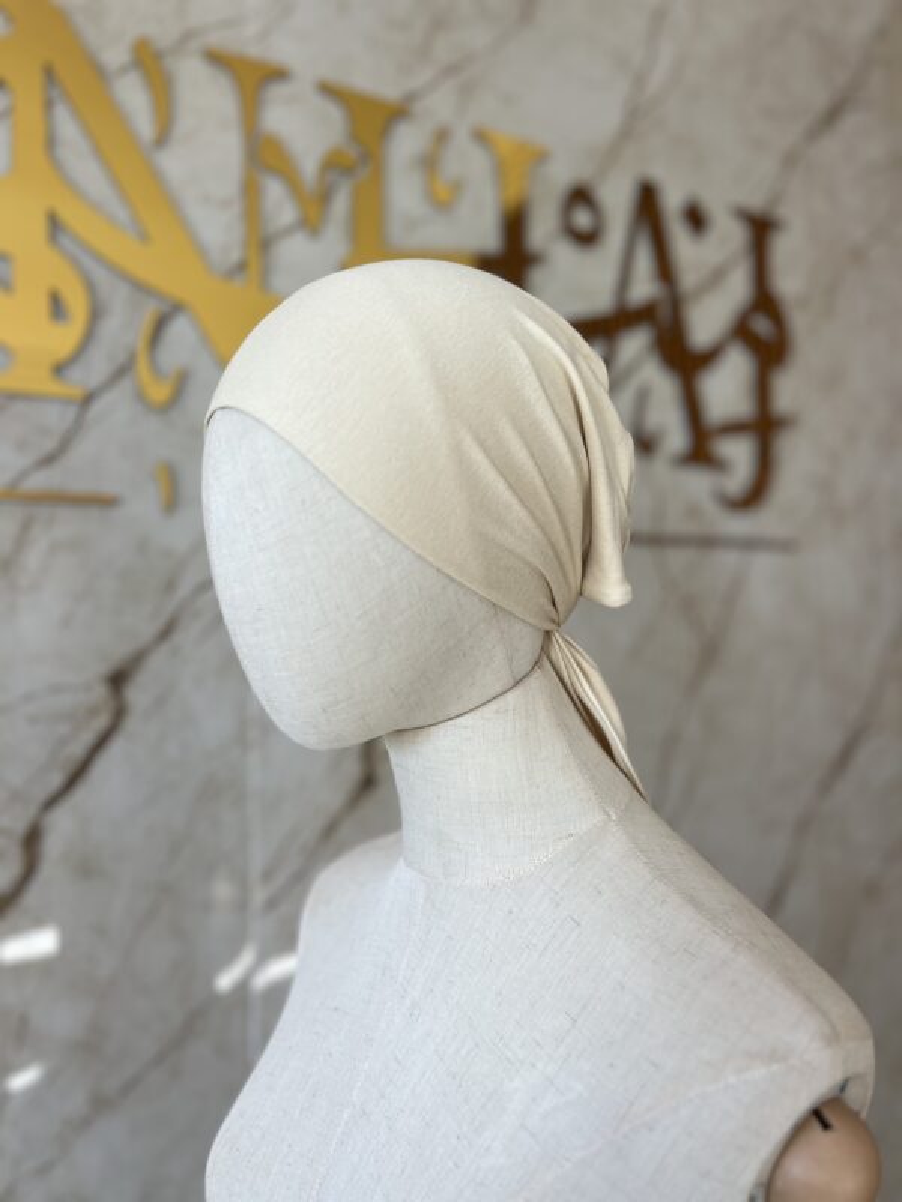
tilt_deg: +3.5
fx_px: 903
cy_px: 601
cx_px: 451
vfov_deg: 67.3
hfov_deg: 53.1
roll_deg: +0.6
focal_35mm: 26
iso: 40
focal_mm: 5.7
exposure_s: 1/170
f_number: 1.5
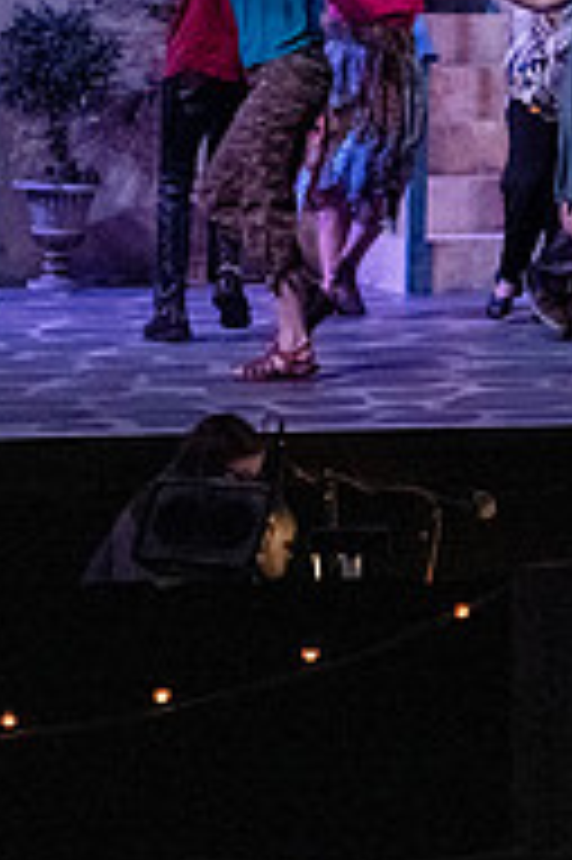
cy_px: 34
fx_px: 3486
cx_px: 802
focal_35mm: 146
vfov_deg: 13.9
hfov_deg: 9.2
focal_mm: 48
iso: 8000
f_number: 2.8
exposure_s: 1/320
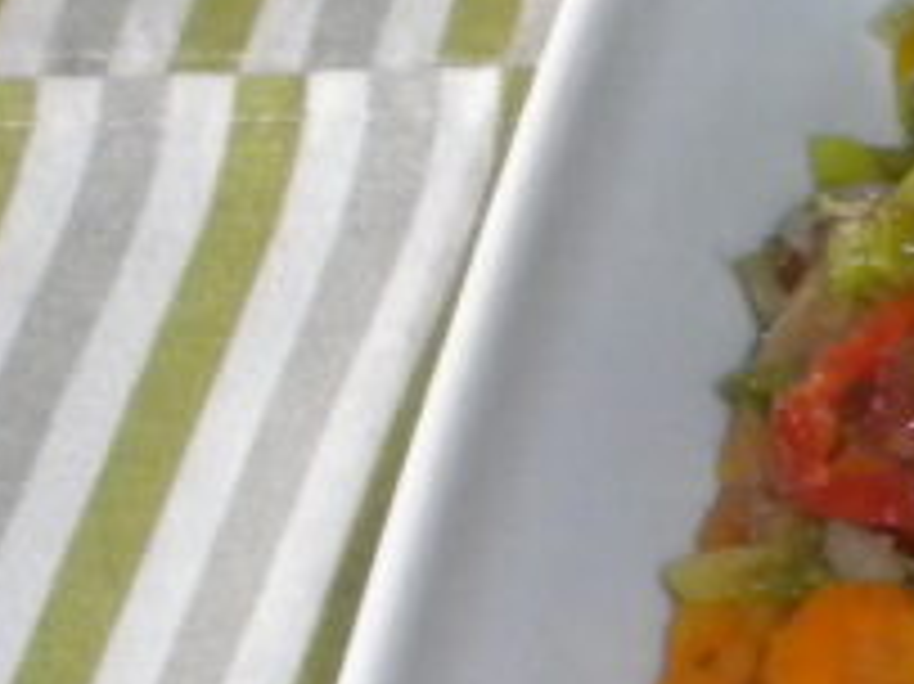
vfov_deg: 7.9
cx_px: 1909
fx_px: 4935
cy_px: -94
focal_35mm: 187
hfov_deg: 9.7
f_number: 3.5
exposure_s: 1/30
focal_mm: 6.6
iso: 400
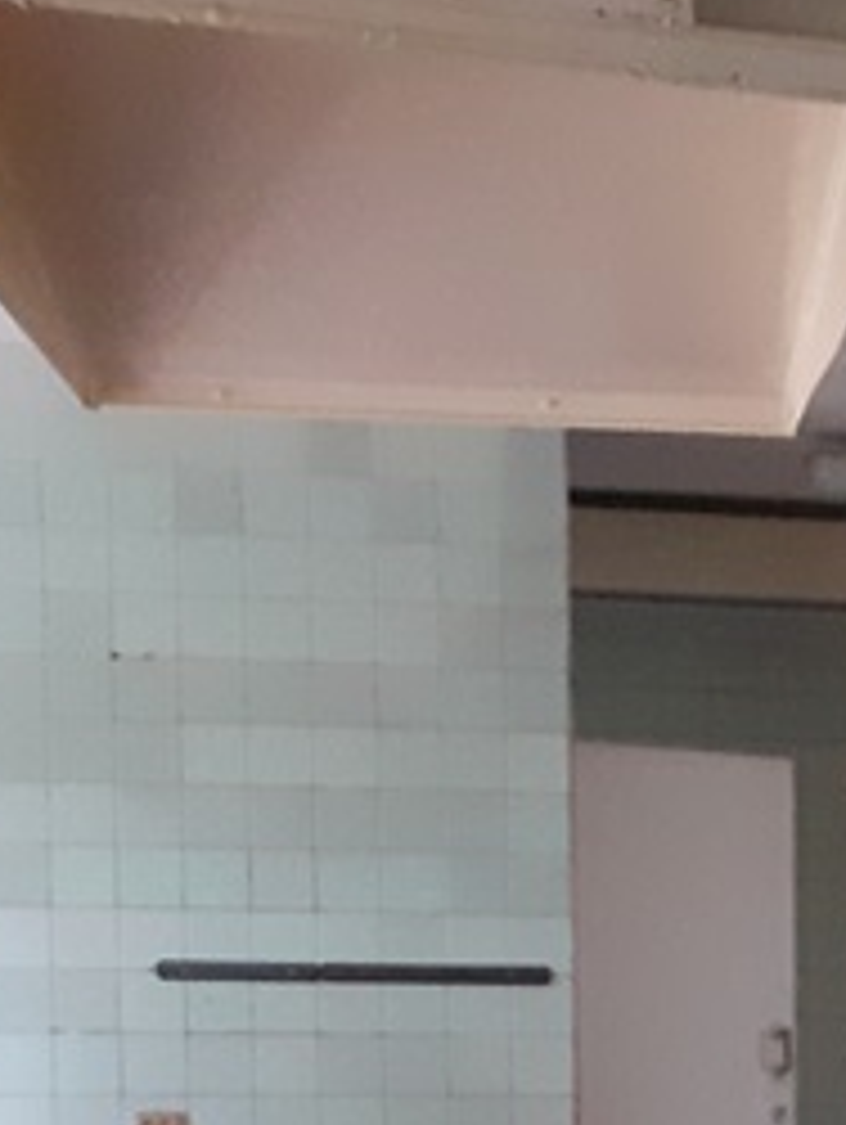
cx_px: 1285
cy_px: 1231
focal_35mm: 89
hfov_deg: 15.3
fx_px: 2895
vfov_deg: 20.9
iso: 500
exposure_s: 1/20
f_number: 1.9
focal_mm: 3.6
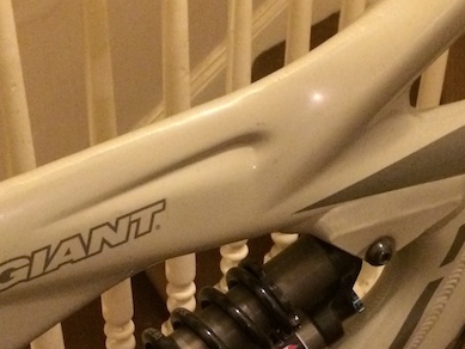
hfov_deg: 24.7
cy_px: 218
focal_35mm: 79
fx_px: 1062
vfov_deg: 18.6
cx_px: 245
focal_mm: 4.12
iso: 640
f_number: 2.2
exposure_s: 1/15
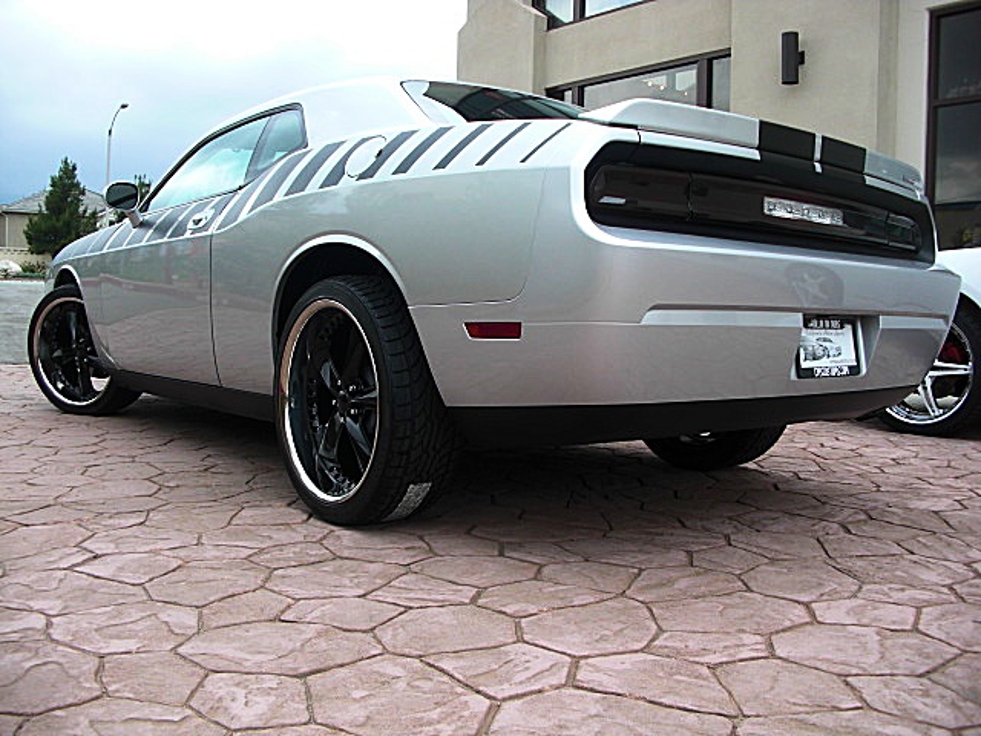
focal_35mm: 36
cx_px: 490
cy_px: 368
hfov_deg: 51.4
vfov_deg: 39.7
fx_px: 1020
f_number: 2.8
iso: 50
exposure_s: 1/250
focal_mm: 6.3
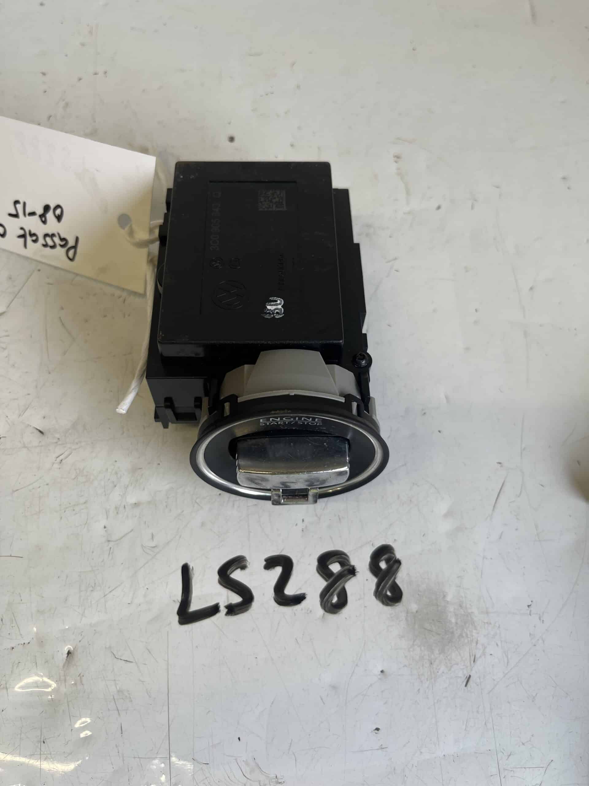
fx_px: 590
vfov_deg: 67.3
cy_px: 393
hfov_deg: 53.1
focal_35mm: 26
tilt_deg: -68.0
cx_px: 294
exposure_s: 1/100
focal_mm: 5.1
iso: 40
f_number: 1.6
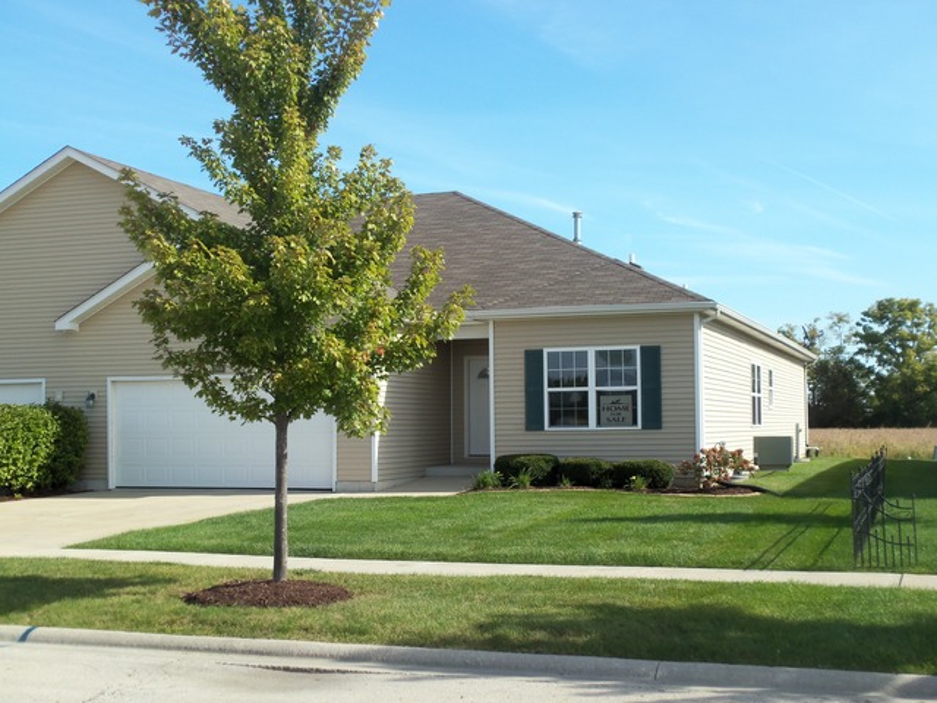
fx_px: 1299
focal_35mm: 48
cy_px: 352
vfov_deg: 30.3
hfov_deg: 39.7
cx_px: 468
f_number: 3.9
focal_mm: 8.7
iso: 80
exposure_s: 1/400
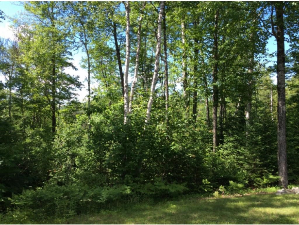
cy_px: 112
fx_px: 277
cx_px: 150
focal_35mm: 32
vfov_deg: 44.2
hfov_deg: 56.8
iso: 32
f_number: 2.4
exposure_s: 1/481
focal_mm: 3.3
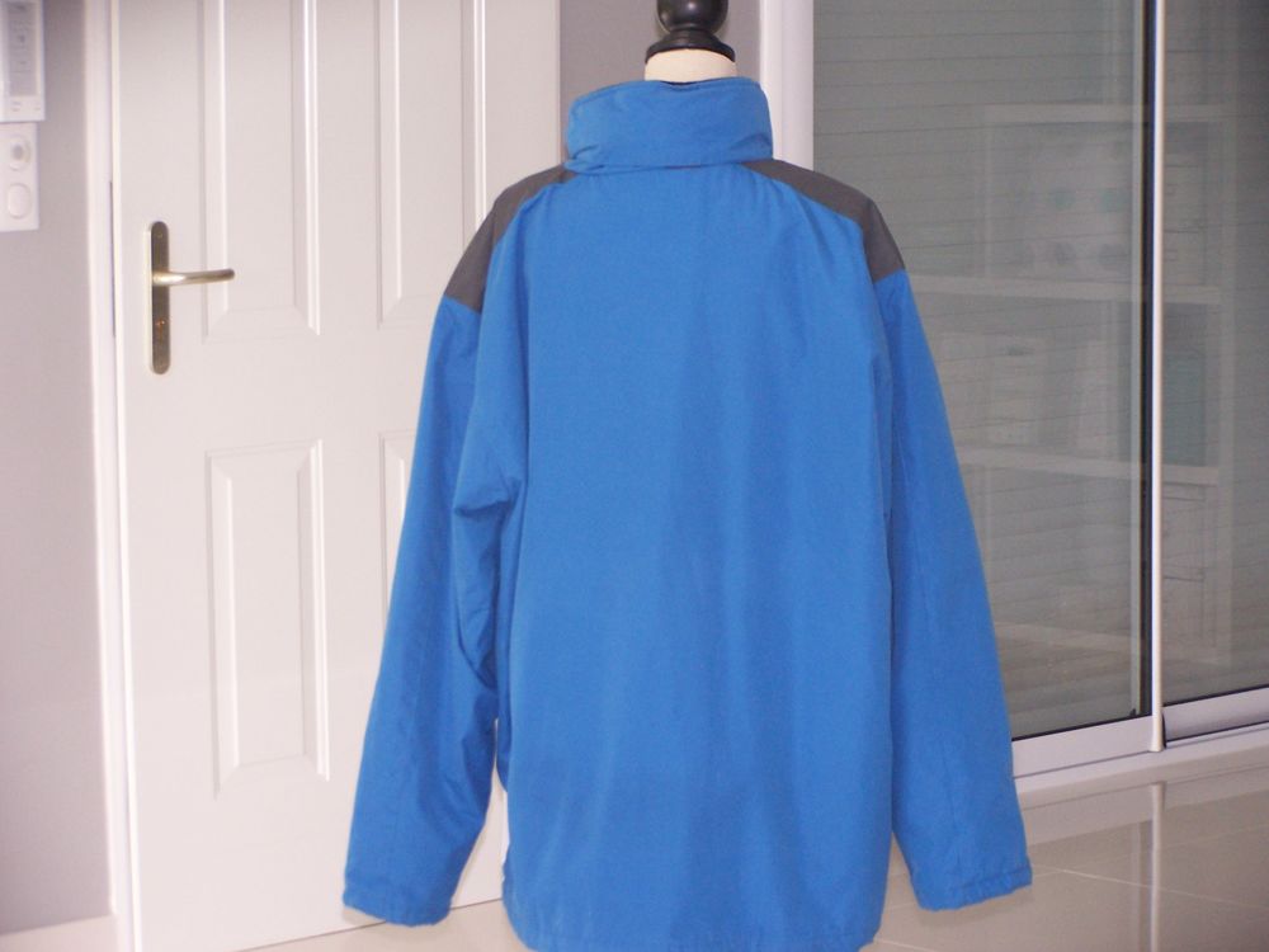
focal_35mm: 105
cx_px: 634
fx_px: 3849
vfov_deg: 14.1
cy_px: 476
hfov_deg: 18.7
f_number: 3.2
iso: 140
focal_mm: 17.5
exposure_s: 1/90
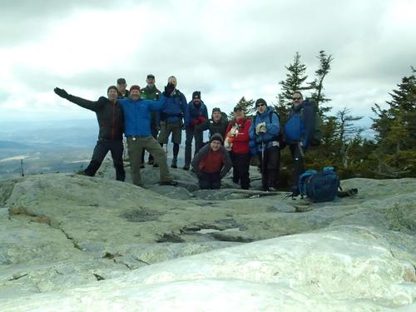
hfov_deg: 60.0
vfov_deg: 46.8
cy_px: 156
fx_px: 361
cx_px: 208
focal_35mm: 30
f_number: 9
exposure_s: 1/1600
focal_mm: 5.5
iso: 1600
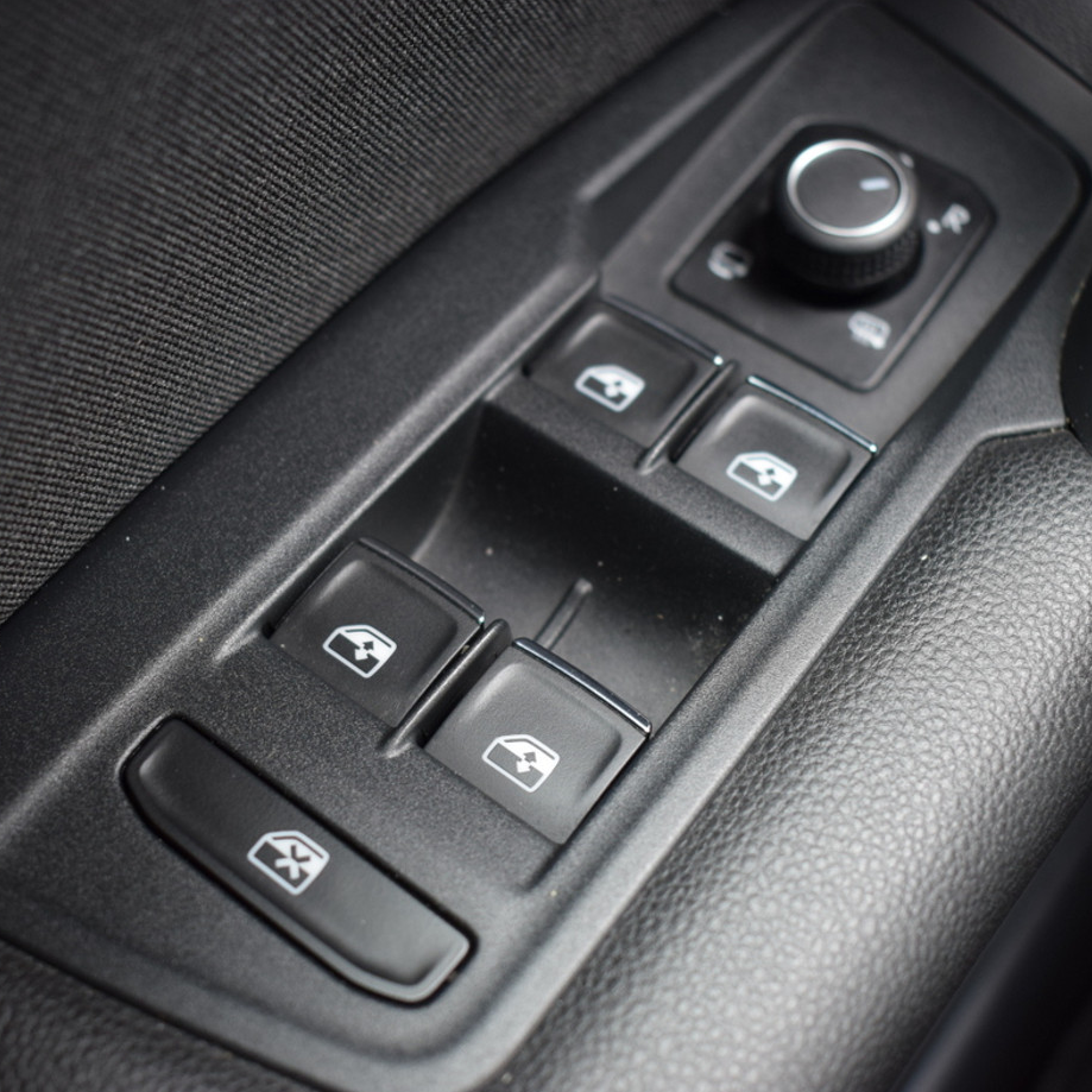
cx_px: 500
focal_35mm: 45
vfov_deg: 37.8
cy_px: 552
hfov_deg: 37.8
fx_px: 1593
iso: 500
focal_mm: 23
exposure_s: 1/60
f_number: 4
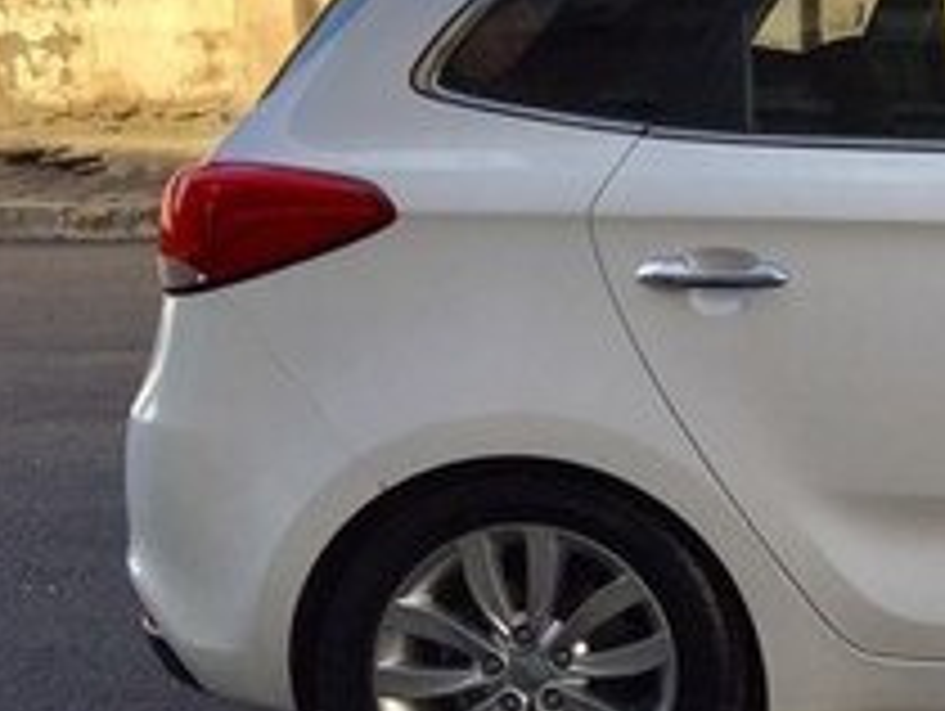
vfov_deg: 16.2
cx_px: 1431
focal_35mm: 91
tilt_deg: -4.7
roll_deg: -1.0
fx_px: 2487
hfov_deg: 18.9
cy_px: 169
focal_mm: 4.15
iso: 32
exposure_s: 1/1068
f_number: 2.2
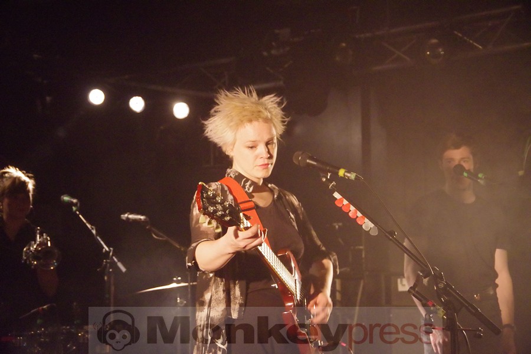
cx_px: 266
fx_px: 1062
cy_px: 177
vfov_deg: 18.9
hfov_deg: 28.1
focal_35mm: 72
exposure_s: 1/30
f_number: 4.5
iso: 6400
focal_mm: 48
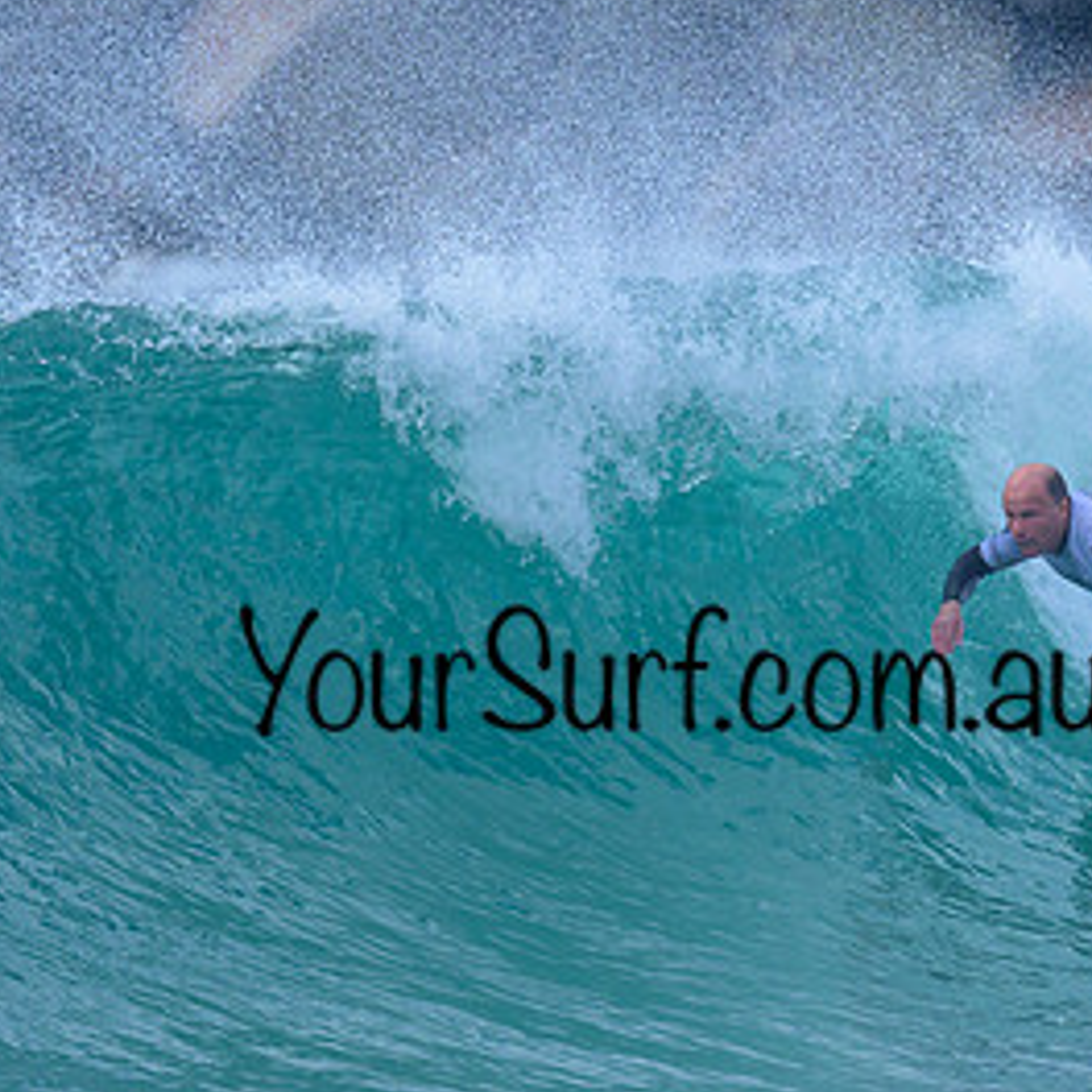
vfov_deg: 0.9
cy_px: 546
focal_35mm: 2052
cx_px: 833
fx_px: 73237
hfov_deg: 0.9
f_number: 6.3
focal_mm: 800
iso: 640
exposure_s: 1/2000
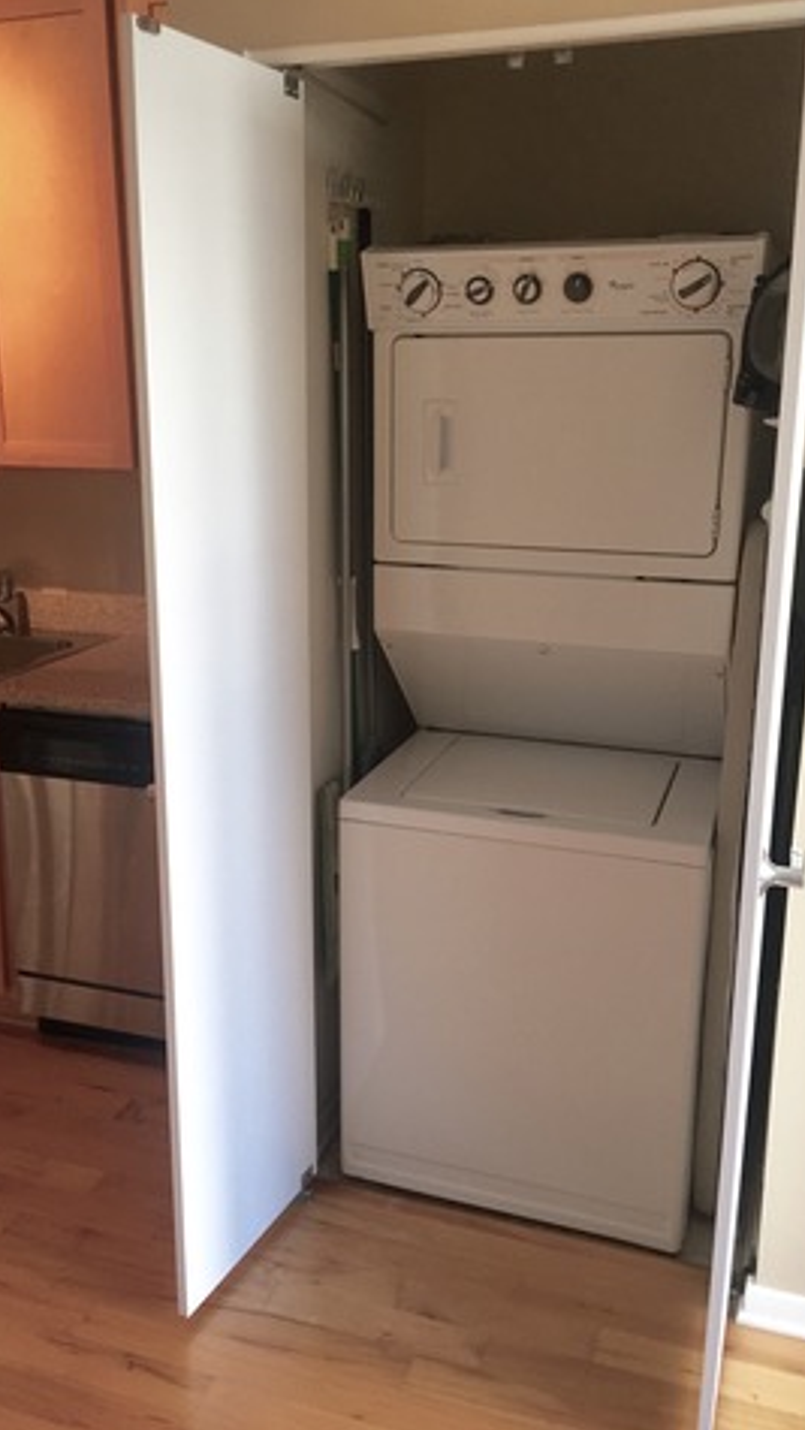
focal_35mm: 32
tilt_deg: -15.2
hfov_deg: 36.7
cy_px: 709
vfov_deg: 61.0
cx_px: 380
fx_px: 1213
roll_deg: -0.7
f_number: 2.2
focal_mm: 4.15
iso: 50
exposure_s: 1/30
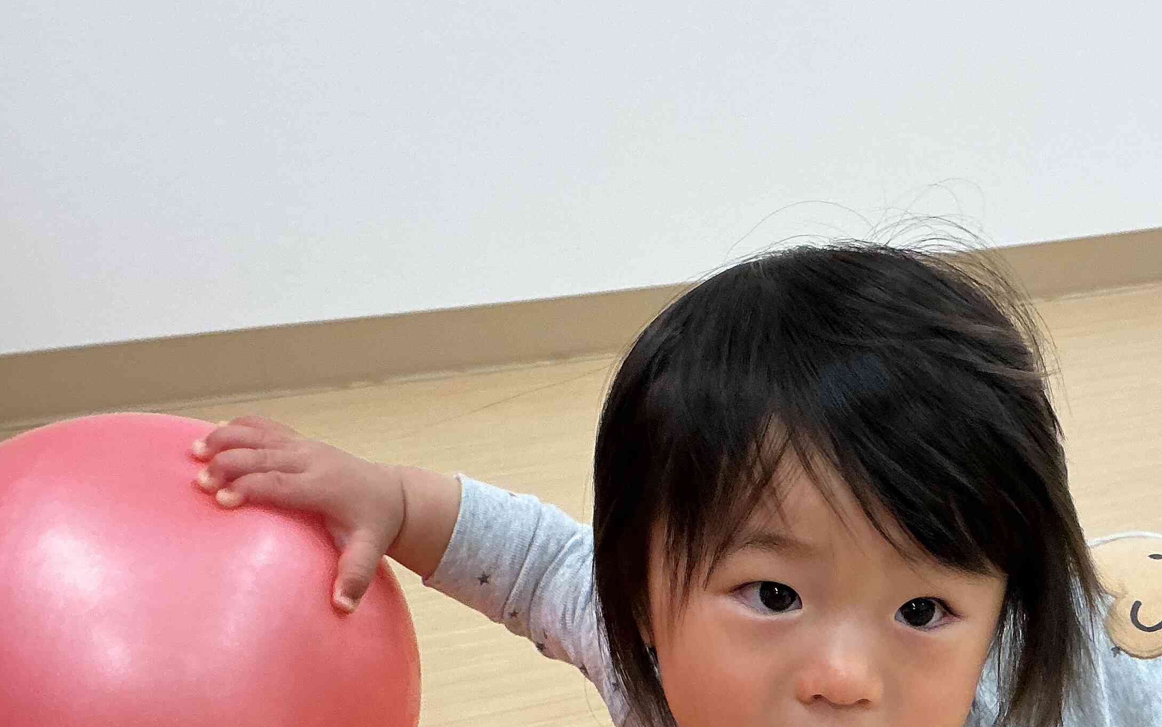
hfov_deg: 35.2
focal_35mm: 57
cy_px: 668
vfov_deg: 22.2
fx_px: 1805
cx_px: 812
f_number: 1.8
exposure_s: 1/120
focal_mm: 3
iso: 50
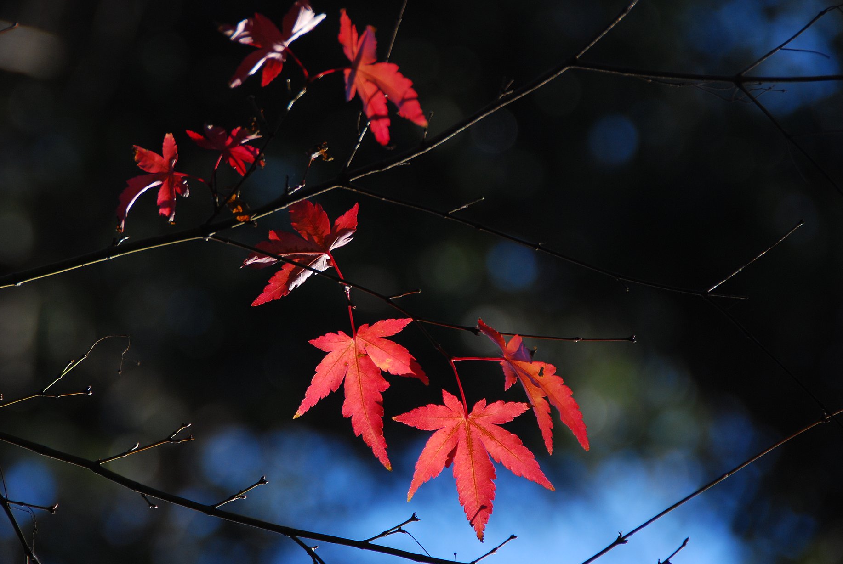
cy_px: 263
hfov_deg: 6.1
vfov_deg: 4.1
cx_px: 393
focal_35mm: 335
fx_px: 7855
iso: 200
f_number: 5.6
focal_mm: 200
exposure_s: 1/320
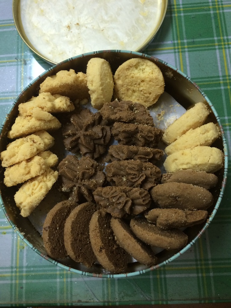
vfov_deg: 60.0
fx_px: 267
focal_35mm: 30
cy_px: 154
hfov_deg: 46.8
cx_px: 116
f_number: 2.2
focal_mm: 4.12
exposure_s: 1/30
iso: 160
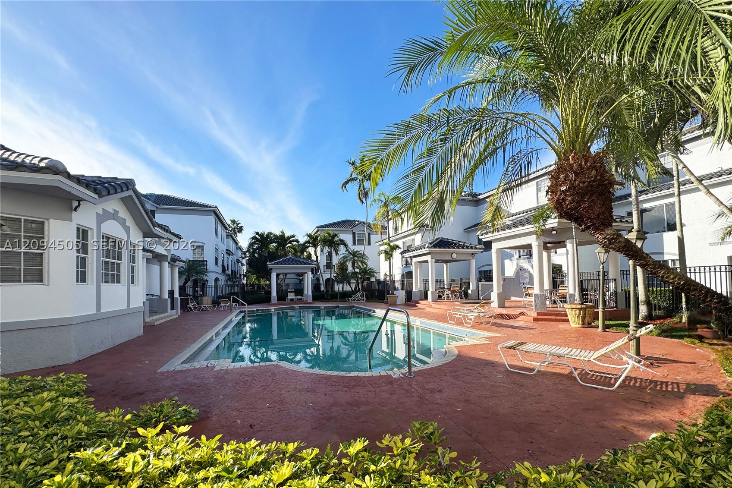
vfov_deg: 77.3
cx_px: 366
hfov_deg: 100.4
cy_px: 244
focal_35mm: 15
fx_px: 305
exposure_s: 1/125
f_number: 5.6
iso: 800
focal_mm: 10
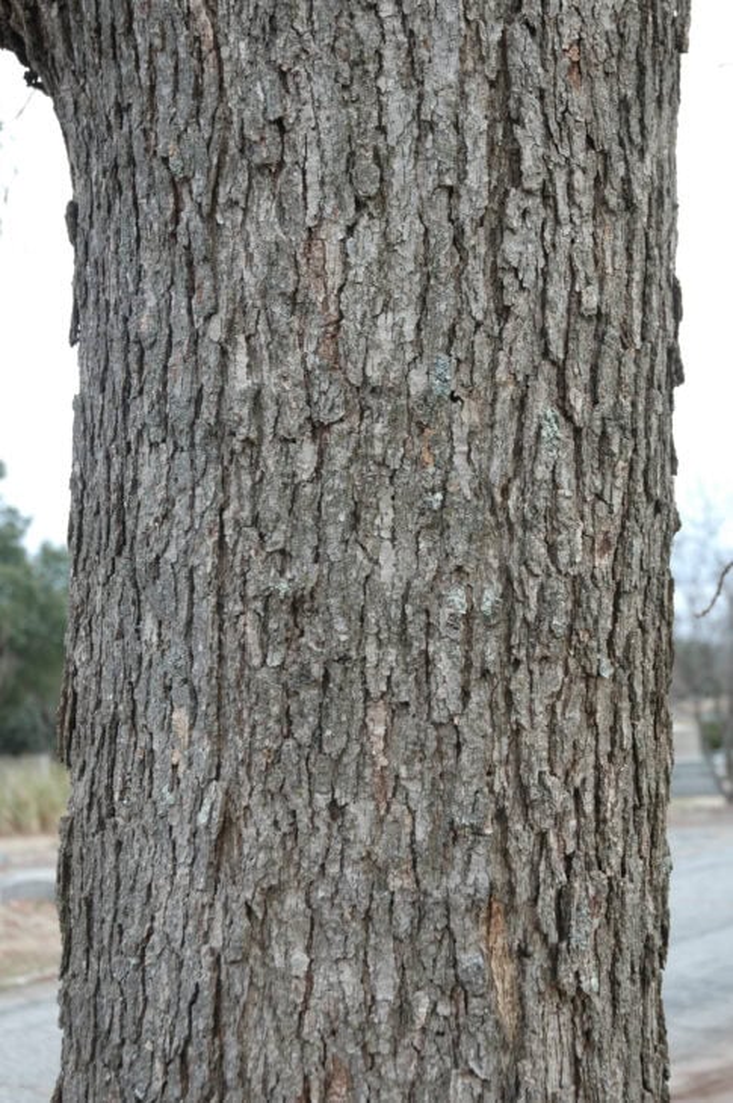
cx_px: 366
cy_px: 552
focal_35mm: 51
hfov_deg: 26.4
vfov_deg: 38.9
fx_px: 1561
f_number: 4.5
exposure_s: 1/80
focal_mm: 34
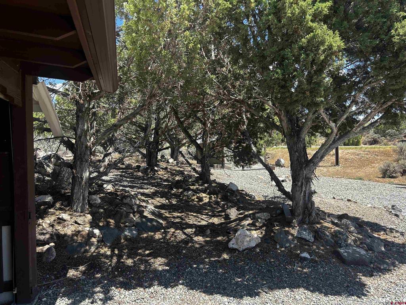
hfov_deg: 67.3
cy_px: 152
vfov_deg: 53.1
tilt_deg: +0.4
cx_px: 203
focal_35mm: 26
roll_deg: +2.7
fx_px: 305
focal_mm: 5.7
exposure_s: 1/965
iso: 50
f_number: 1.5
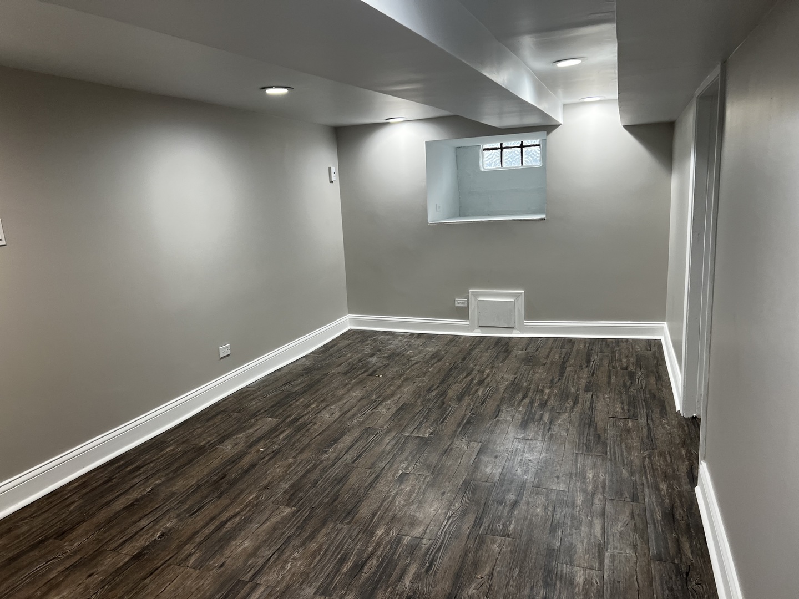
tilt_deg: -10.8
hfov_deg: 67.3
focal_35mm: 26
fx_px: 600
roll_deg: +3.0
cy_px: 300
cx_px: 400
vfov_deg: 53.1
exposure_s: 1/113
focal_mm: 5.7
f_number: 1.5
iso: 125
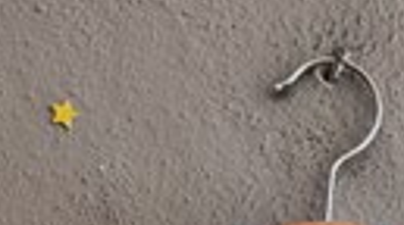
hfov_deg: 25.0
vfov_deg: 10.9
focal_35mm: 84
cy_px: 617
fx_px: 898
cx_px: 316
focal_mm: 5.59
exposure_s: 1/100
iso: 190
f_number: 1.88
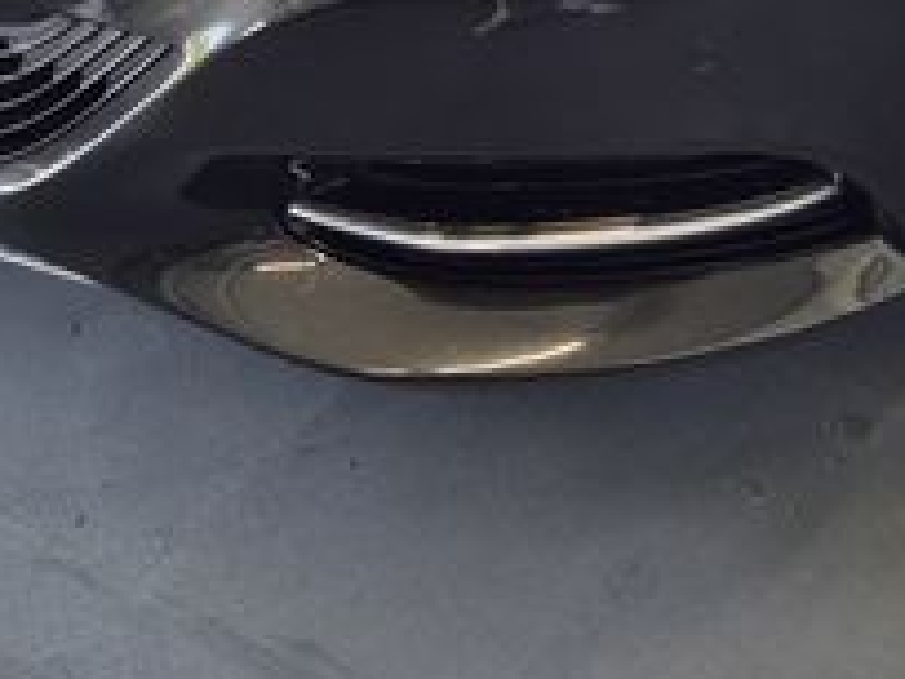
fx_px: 2353
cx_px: 670
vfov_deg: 14.8
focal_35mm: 90
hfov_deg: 21.6
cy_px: -448
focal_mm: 5.4
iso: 32
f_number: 1.8
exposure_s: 1/91
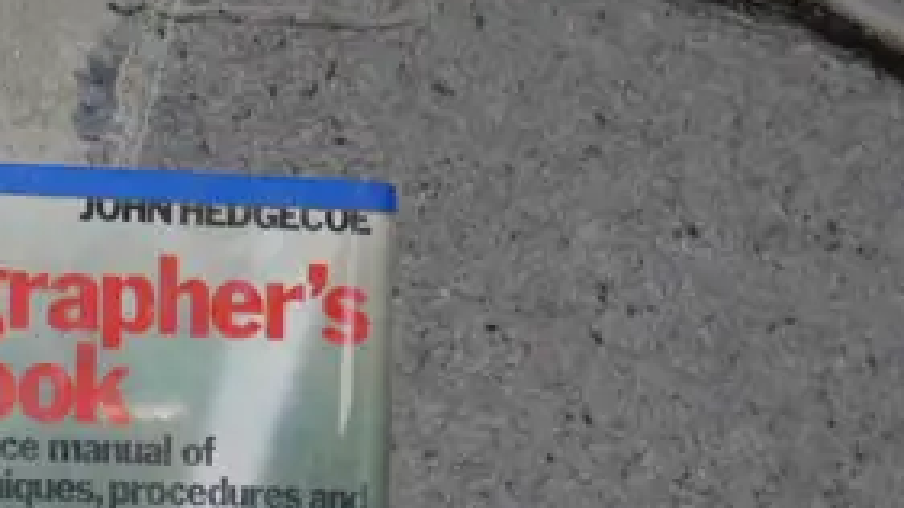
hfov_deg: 17.6
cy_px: 698
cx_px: -399
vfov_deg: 10.6
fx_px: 2660
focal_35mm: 111
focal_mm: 14
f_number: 3.5
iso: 200
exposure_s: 1/60
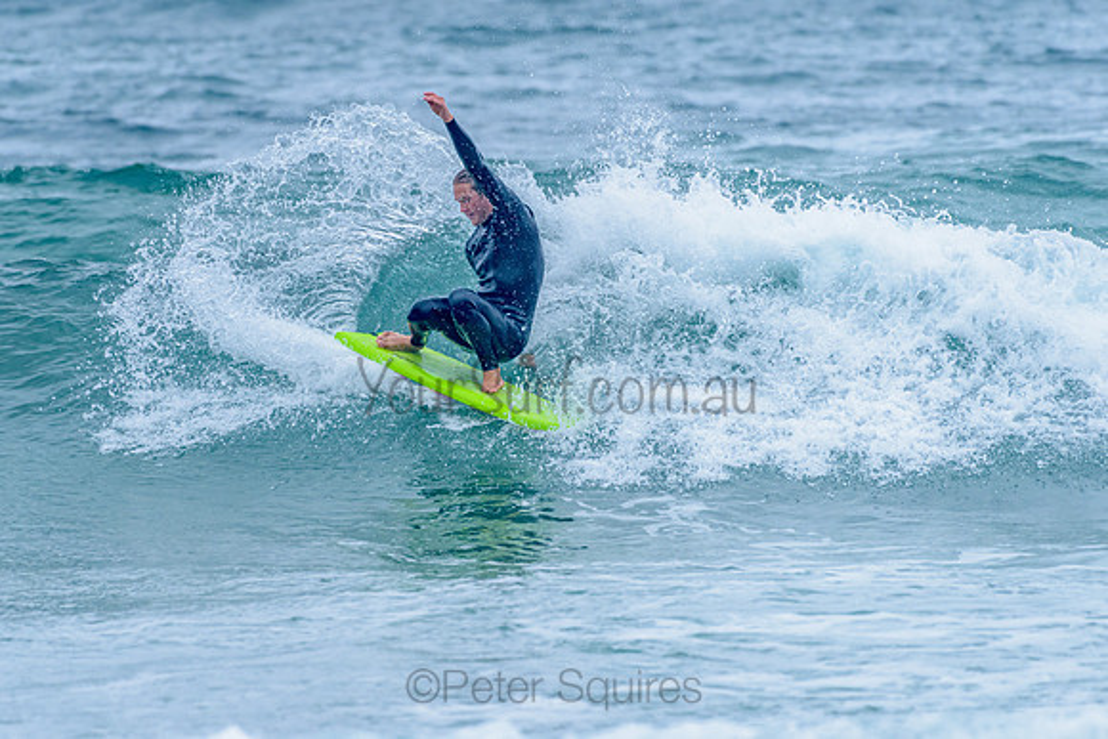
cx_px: 437
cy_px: 327
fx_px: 19324
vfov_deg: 2.2
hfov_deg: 3.3
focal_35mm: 628
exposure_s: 1/2000
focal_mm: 500
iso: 800
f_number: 5.6
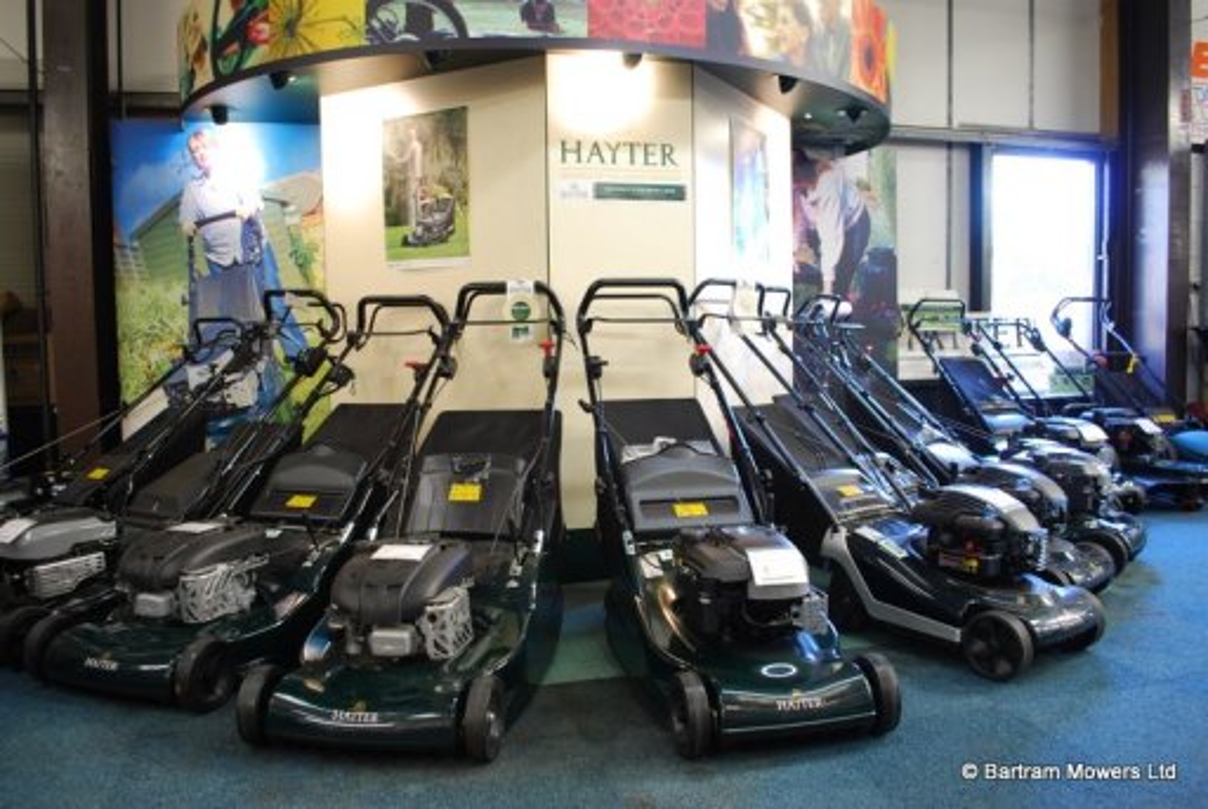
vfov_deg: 48.1
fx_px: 907
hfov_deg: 67.3
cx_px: 604
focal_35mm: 27
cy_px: 404
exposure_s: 1/2.5
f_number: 4
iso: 100
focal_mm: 18
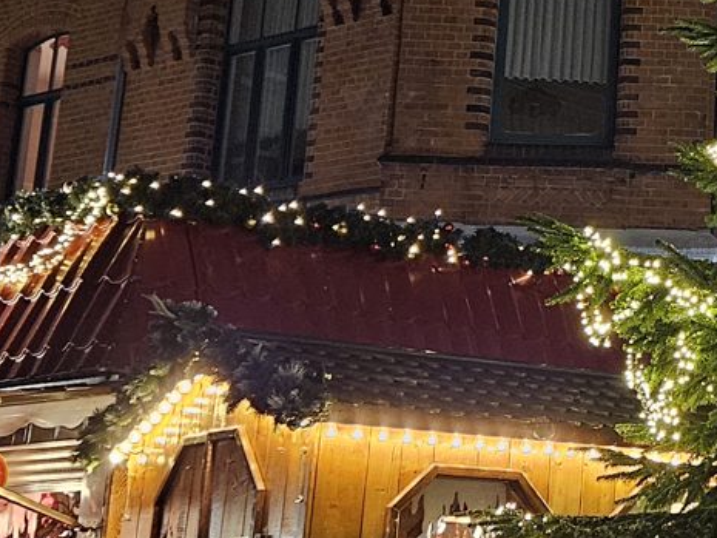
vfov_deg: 15.4
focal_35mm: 95
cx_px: 947
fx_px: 1968
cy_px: 77
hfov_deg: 19.0
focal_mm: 5.4
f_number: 1.8
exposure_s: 1/25
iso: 640
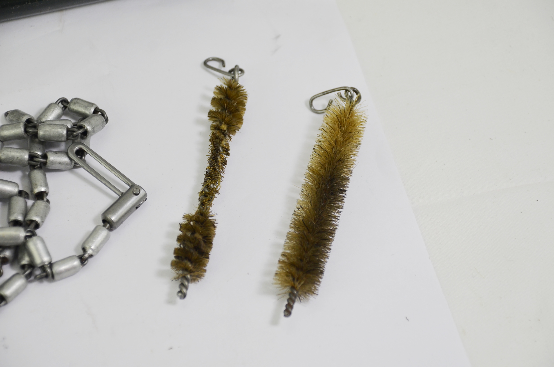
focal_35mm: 120
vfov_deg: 11.4
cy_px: 184
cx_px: 277
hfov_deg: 17.1
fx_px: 1843
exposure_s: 1/320
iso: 400
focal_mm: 80
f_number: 5.6
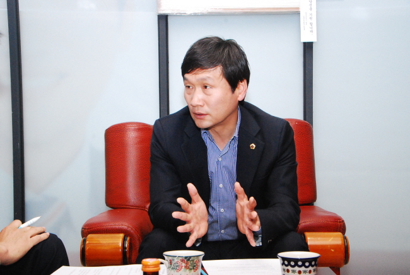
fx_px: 650
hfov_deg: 35.0
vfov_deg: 23.9
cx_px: 205
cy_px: 138
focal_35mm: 57
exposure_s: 1/200
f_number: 13
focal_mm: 38
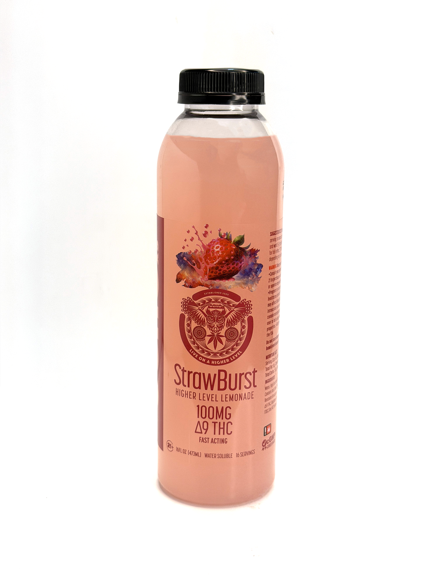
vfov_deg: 39.7
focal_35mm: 48
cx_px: 220
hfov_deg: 30.3
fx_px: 815
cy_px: 294
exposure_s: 1/631
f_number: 1.78
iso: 64
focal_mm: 6.76
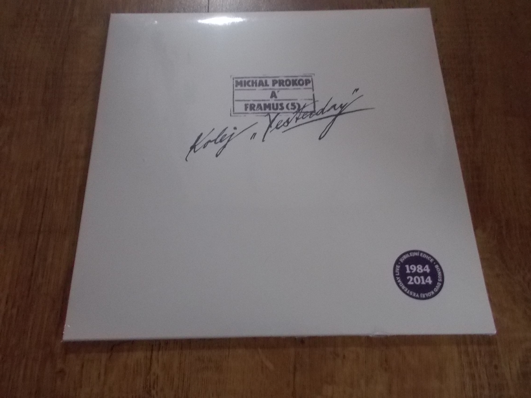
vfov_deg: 48.2
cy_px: 199
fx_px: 445
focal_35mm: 29
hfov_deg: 61.7
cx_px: 266
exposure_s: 1/13
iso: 400
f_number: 3.3
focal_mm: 4.1
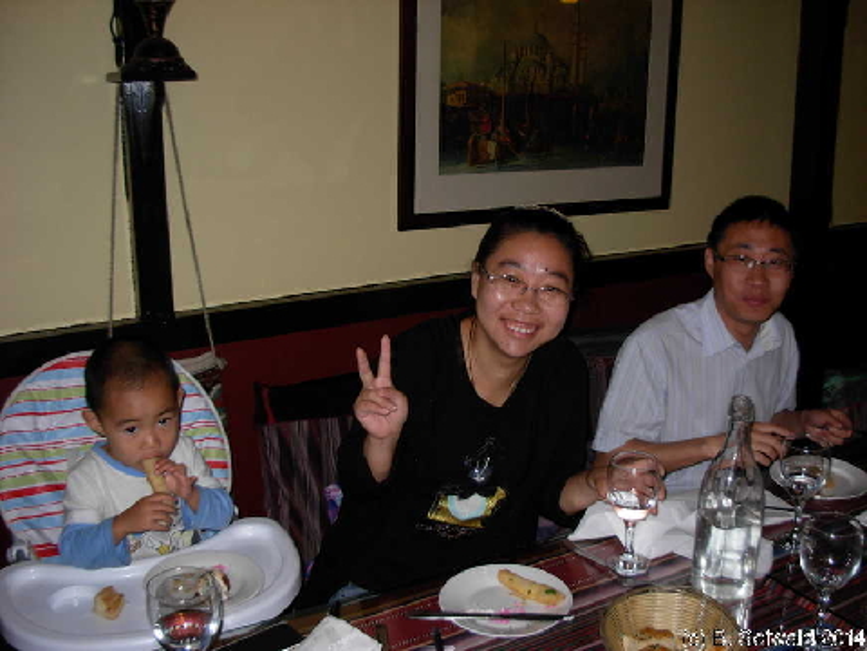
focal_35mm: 38
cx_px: 434
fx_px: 952
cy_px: 326
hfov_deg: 49.0
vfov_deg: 37.7
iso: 79
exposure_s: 1/22.6
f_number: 2.9
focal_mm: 6.3
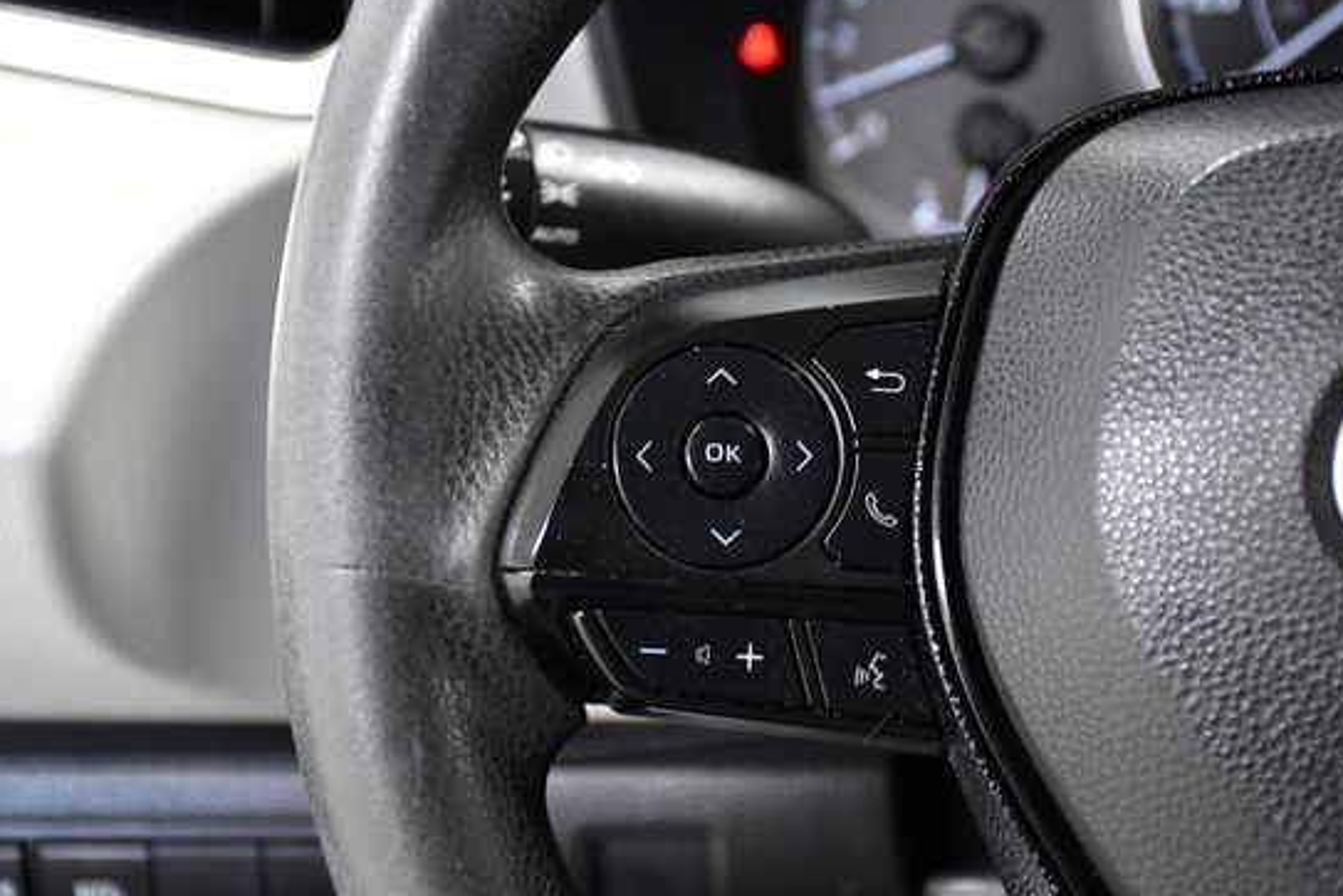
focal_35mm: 92
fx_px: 3432
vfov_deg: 14.9
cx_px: 784
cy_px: 474
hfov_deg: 22.1
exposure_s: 1/80
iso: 2500
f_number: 4.8
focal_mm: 52
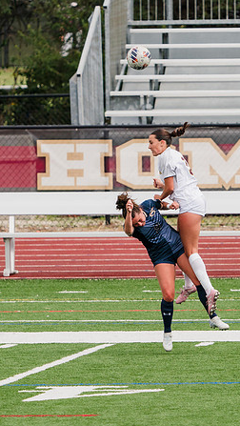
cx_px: 150
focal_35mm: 723
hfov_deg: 1.7
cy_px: 252
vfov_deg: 3.0
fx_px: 8166
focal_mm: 368
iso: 400
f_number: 6.3
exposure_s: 1/1600
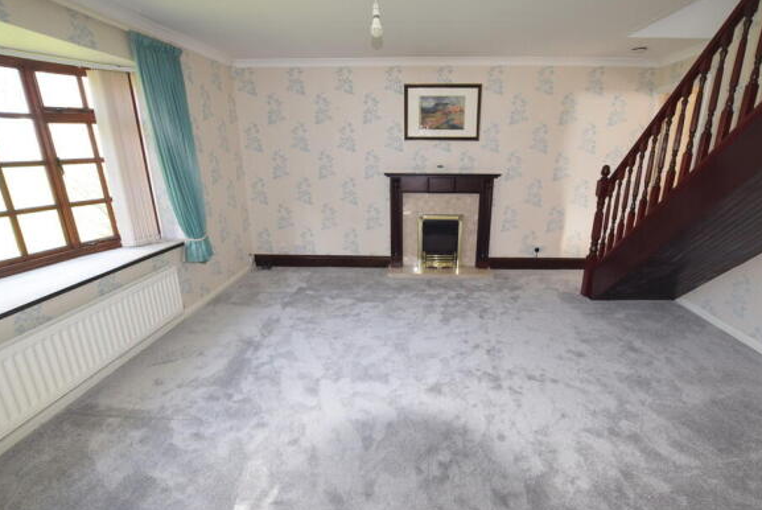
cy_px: 265
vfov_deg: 70.5
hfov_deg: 93.1
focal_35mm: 17
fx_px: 360
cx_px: 404
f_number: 4
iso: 800
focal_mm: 10
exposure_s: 1/60
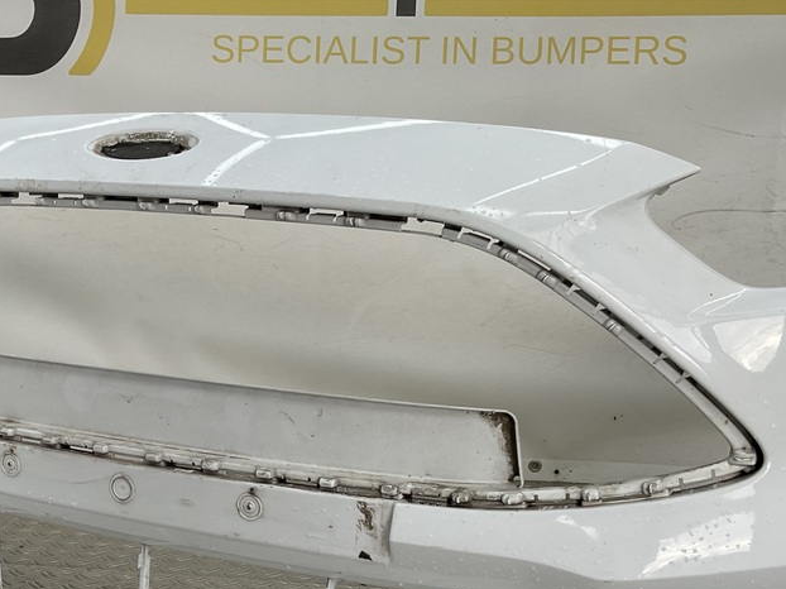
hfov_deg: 40.3
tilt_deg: -14.3
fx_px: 1067
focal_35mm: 47
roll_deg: -2.7
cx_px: 311
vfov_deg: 30.1
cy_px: 477
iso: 16
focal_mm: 3
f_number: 1.8
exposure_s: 1/214
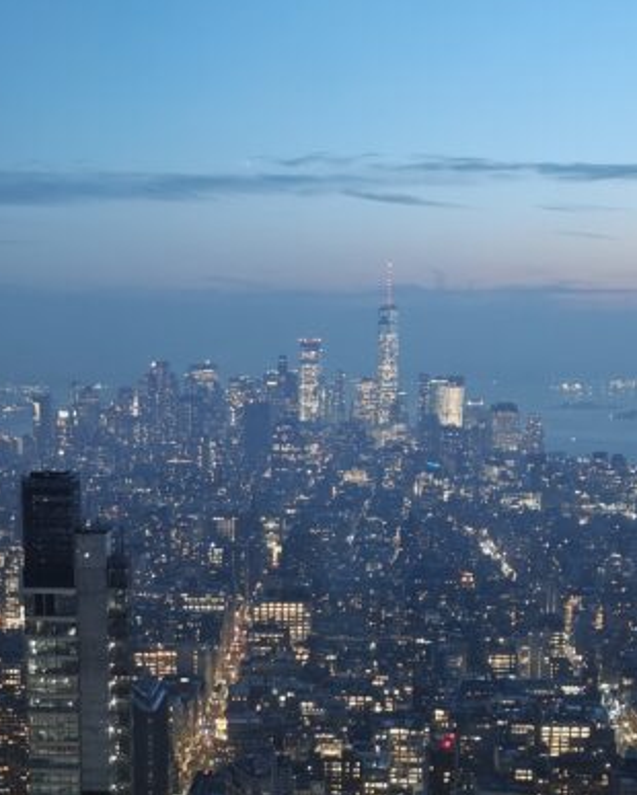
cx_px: 197
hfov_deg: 24.5
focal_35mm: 62
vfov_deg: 29.3
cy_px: 701
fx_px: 1460
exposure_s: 1/20
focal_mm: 5.59
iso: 3200
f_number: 1.8
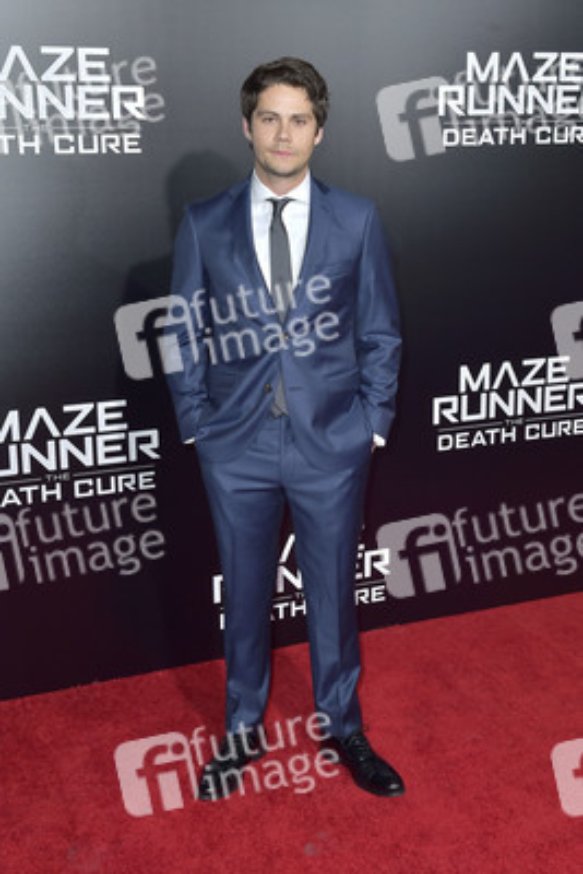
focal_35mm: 40
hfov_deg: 33.4
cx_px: 292
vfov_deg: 48.4
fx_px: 971
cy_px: 437
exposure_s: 1/250
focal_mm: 40
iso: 400
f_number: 6.3
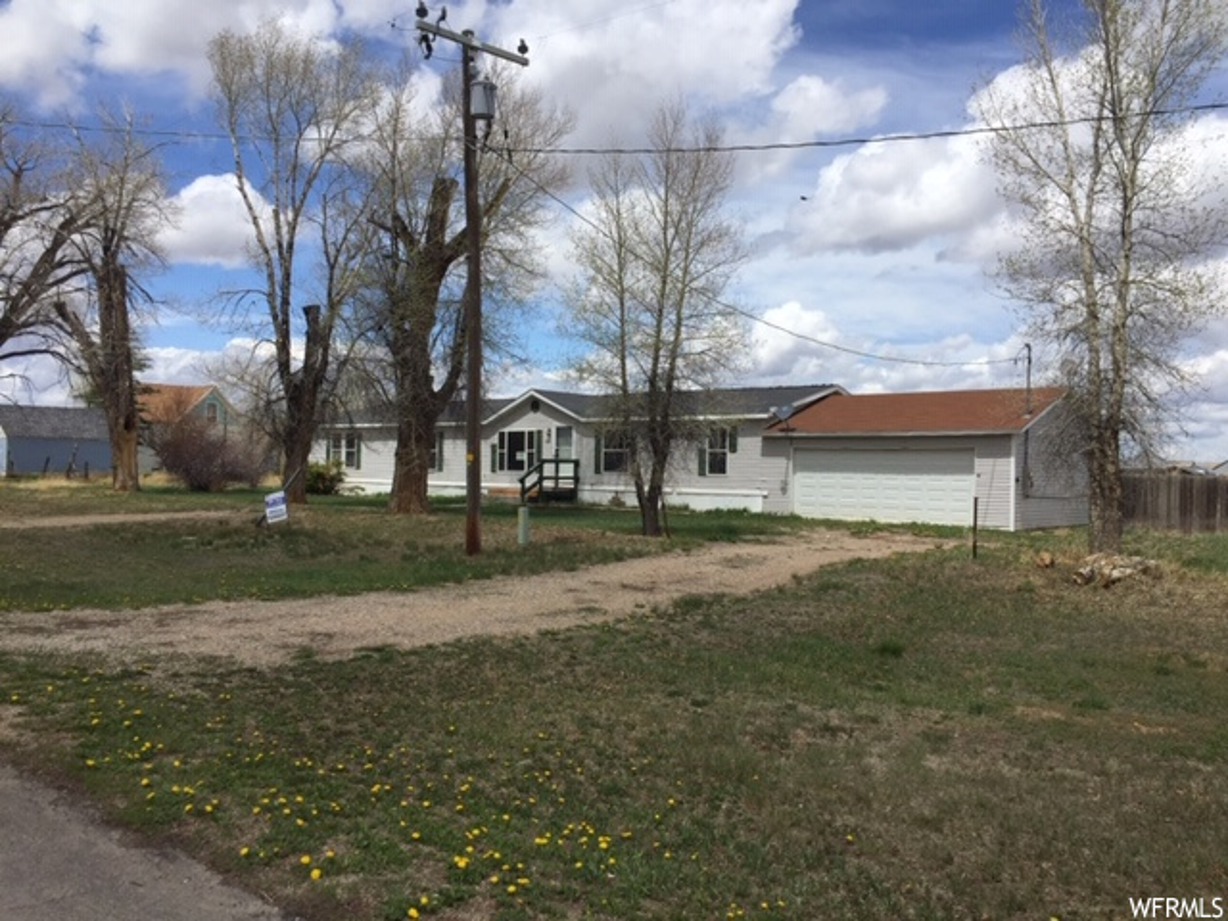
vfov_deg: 48.2
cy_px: 460
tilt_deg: +0.4
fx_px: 1029
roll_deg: +0.0
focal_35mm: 29
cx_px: 614
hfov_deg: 61.7
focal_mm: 4.15
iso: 32
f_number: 2.2
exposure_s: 1/3300
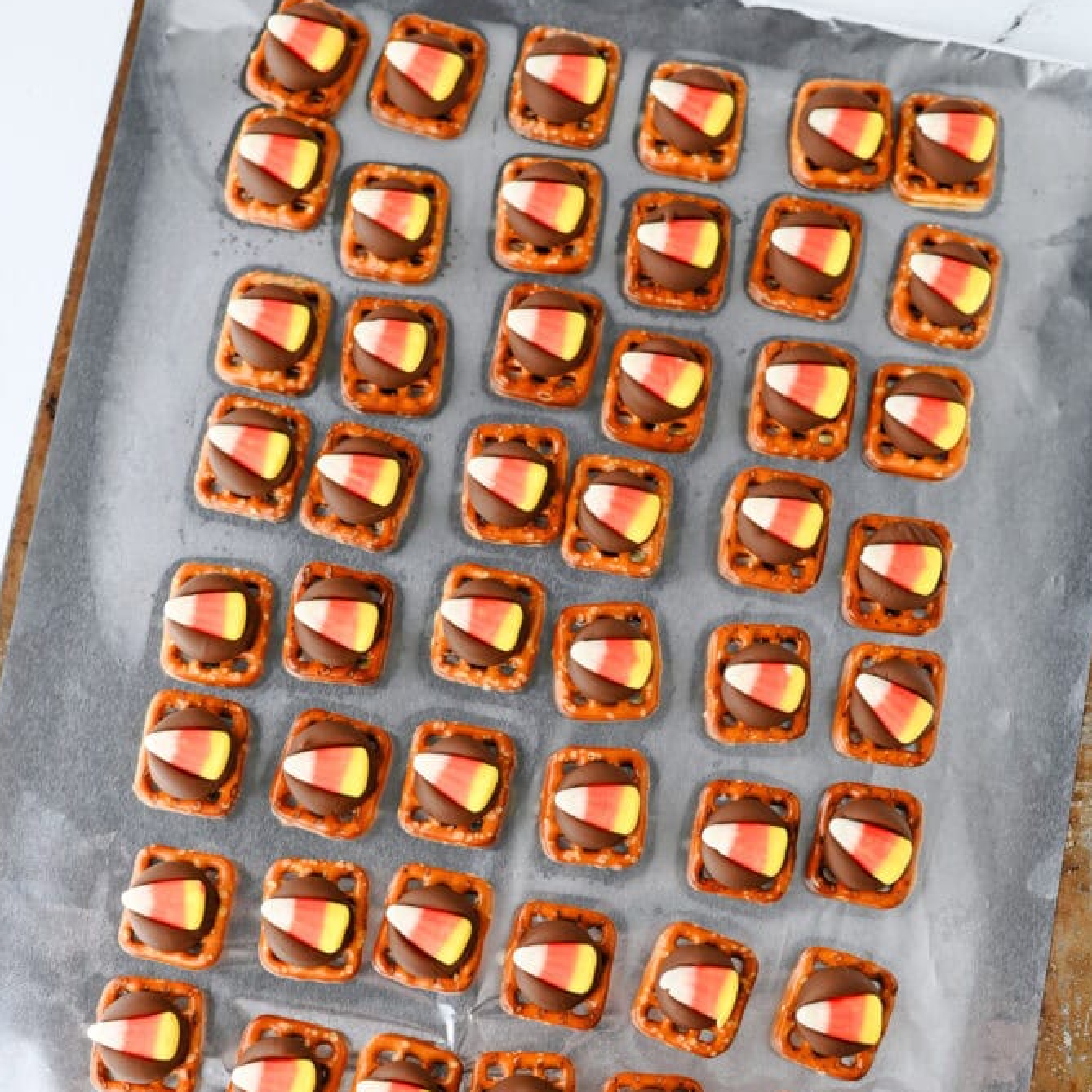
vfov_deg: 26.4
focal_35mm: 65
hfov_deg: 26.5
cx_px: 543
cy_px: 712
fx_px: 2320
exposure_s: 1/125
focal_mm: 50
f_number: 4
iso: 360
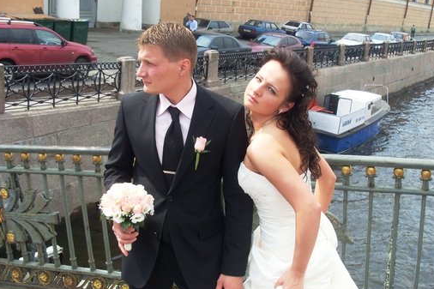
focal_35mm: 43
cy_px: 132
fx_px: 518
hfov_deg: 45.4
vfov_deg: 31.2
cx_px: 227
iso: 80
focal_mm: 6.3
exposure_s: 1/125
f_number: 7.7
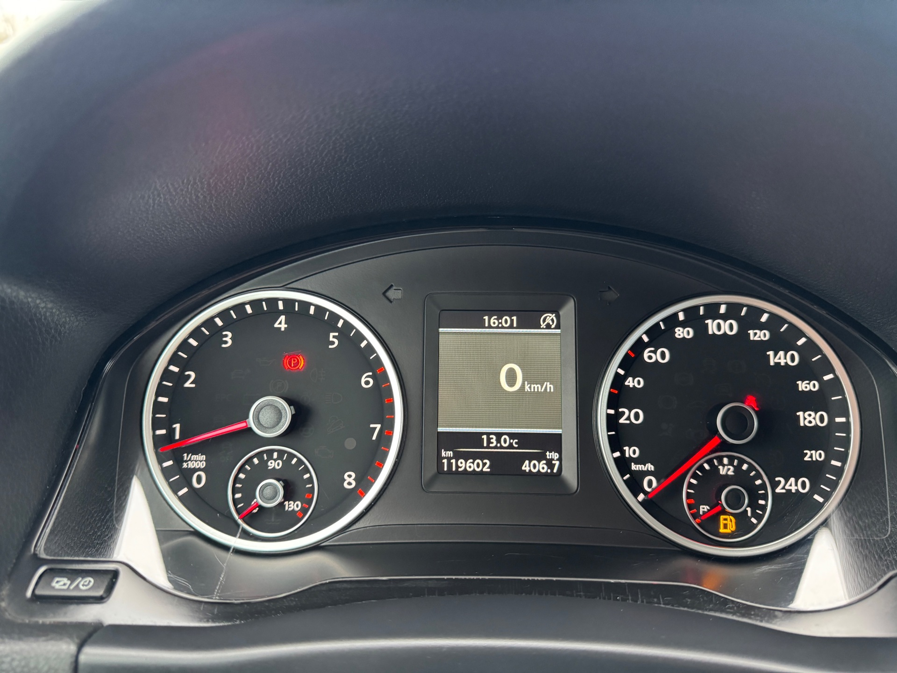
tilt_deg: -22.6
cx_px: 448
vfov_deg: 56.8
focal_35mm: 24
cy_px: 336
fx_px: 622
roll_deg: -1.5
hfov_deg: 71.6
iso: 640
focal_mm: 6.76
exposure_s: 1/49
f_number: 1.78
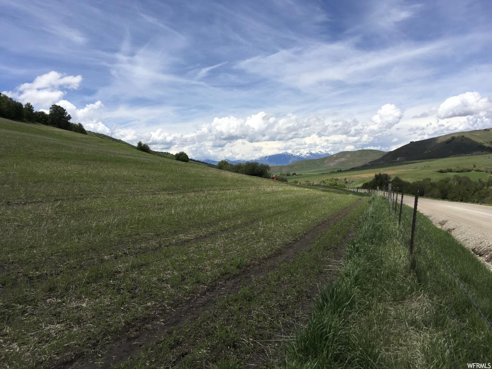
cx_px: 246
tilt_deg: -0.9
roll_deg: +2.5
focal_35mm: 29
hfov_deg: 61.7
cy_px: 184
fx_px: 412
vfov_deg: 48.2
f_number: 2.2
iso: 25
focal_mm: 4.15
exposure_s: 1/2404
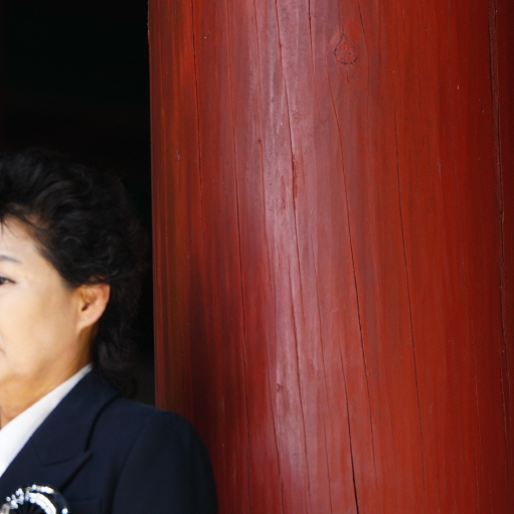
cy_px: 505
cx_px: -361
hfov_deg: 2.9
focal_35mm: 599
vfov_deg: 2.9
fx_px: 10063
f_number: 2.8
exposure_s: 1/200
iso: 100
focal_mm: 200
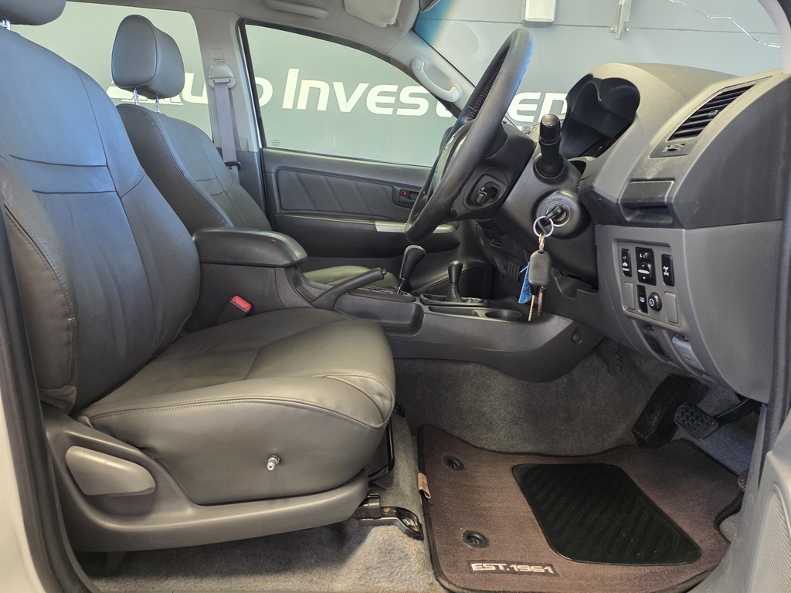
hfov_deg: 73.9
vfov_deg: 58.9
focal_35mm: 23
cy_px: 296
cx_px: 396
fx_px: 526
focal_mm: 6.25
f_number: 1.7
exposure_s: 1/100
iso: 320
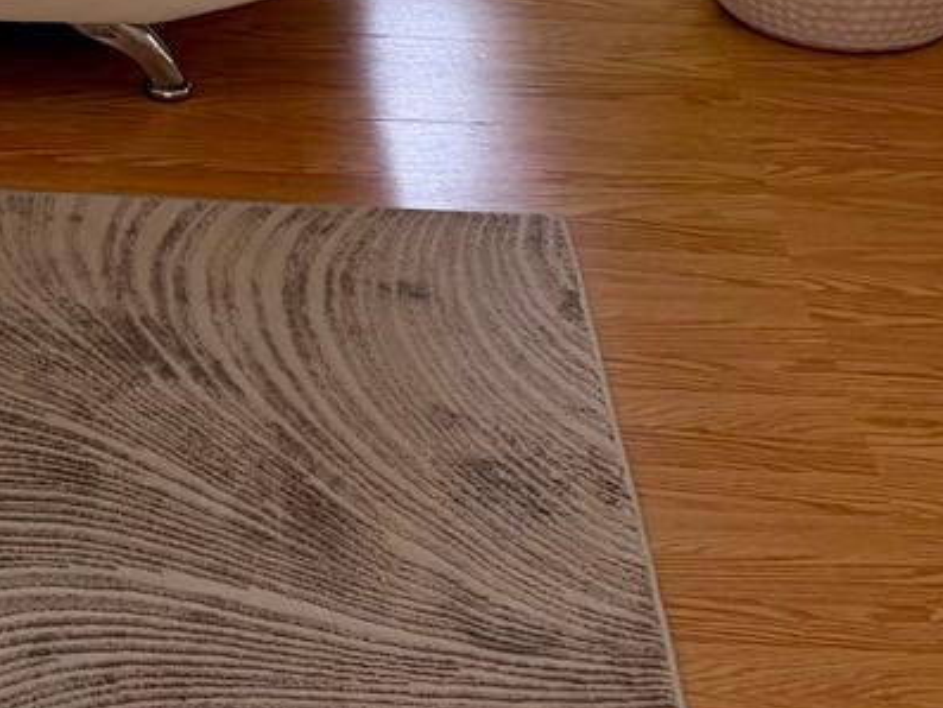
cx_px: -176
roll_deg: -0.3
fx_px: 3651
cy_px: -701
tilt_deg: -14.2
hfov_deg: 14.3
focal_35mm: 134
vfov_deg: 10.2
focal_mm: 5.96
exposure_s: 1/174
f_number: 1.6
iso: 50
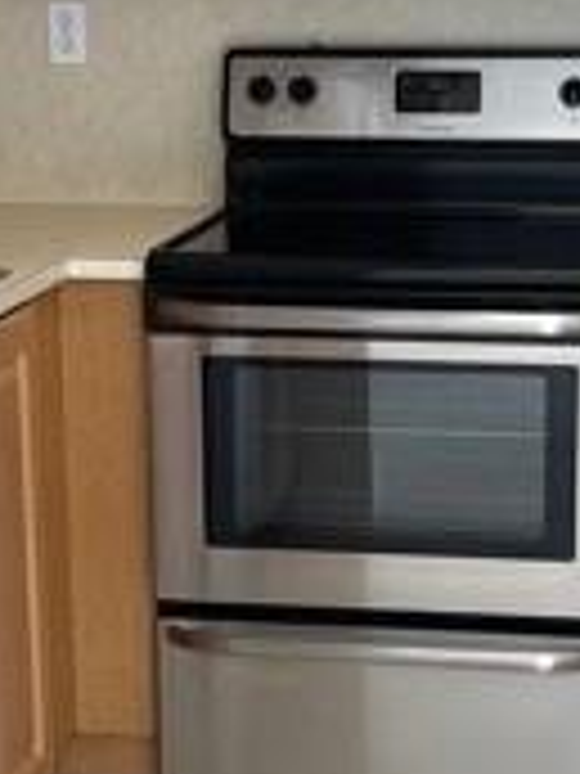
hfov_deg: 15.2
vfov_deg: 20.2
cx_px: 409
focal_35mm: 97
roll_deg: -0.3
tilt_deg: -12.9
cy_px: 414
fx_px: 2167
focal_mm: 5.1
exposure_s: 1/120
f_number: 1.6
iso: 100
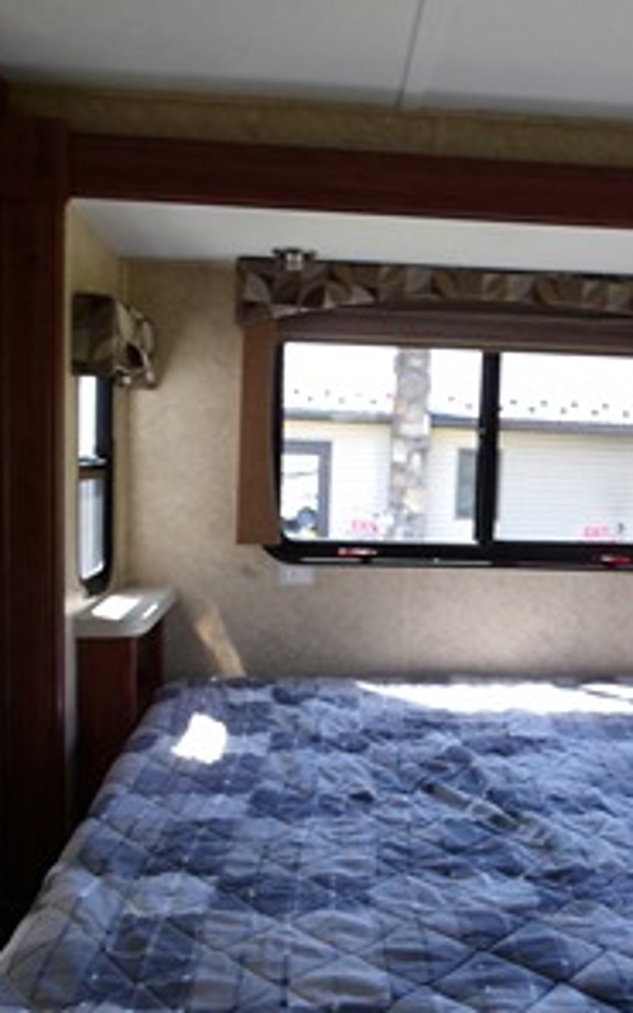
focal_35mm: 33
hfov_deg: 37.9
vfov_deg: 58.1
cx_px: 417
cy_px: 510
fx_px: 911
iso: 100
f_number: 4.1
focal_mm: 4.2
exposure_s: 1/40
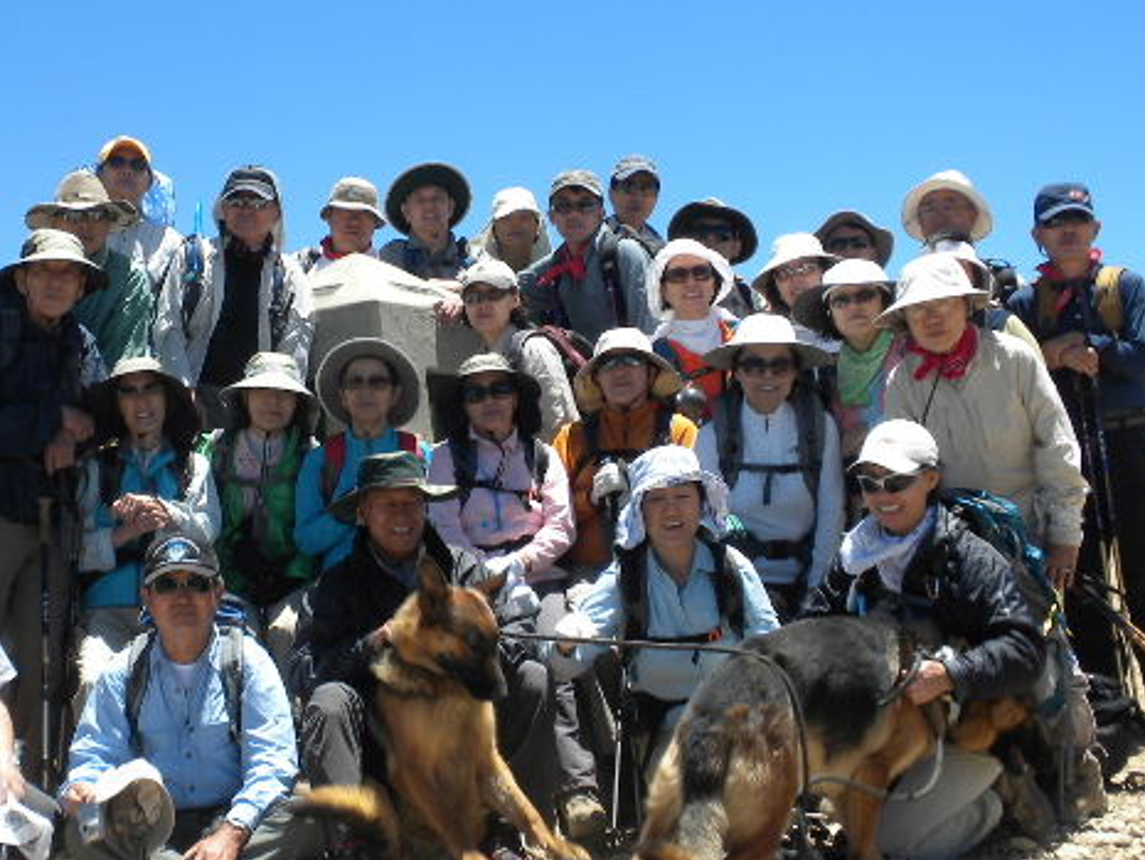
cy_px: 388
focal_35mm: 61
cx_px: 393
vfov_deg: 24.0
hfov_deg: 31.5
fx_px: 2018
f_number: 10
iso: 64
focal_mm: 6.6
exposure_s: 1/68.5
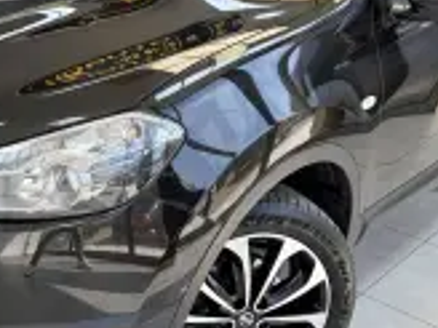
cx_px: 142
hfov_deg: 33.4
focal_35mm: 57
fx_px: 721
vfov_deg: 25.6
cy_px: 136
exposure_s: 1/122
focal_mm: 5.96
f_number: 1.6
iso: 64
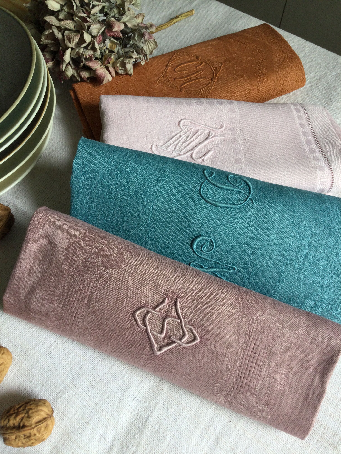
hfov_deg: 45.4
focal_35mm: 31
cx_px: 170
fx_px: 407
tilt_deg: -60.9
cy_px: 227
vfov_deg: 58.4
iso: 32
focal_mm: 3.3
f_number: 2.4
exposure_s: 1/100
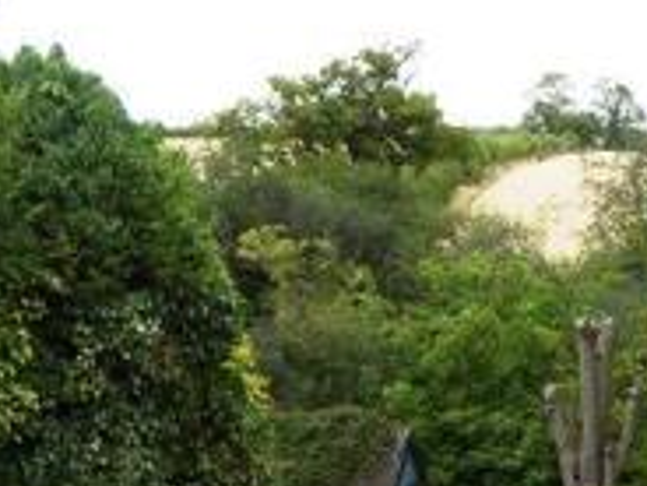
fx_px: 1477
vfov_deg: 18.5
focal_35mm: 79
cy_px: 400
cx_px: 765
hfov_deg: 22.8
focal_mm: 4.3
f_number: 3.3
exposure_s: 1/250
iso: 125
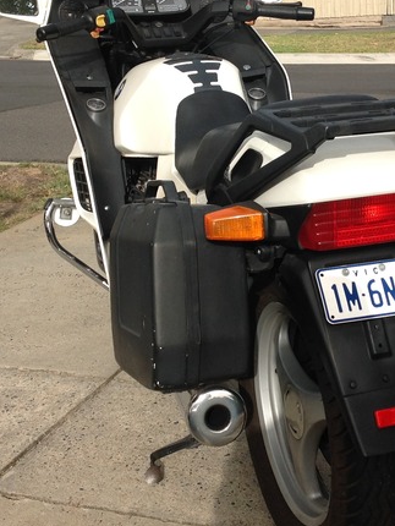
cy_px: 231
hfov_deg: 22.5
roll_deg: +1.4
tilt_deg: -13.8
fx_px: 988
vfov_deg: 29.8
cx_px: 273
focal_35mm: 65
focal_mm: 4.28
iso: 50
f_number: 2.4
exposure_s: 1/1779
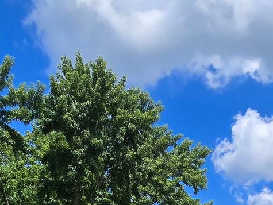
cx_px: 270
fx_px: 442
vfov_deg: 20.4
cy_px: 345
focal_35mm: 56
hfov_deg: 31.8
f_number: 2.2
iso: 50
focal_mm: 2.2
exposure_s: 1/2671
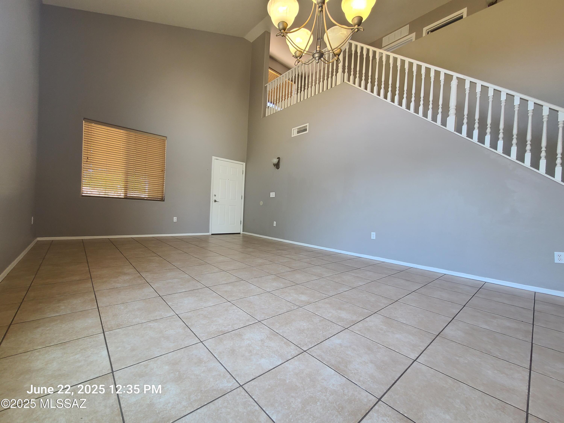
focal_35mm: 13
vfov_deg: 89.9
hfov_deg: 106.2
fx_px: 212
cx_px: 282
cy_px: 212
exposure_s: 1/60
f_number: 2.2
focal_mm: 2.2
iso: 160
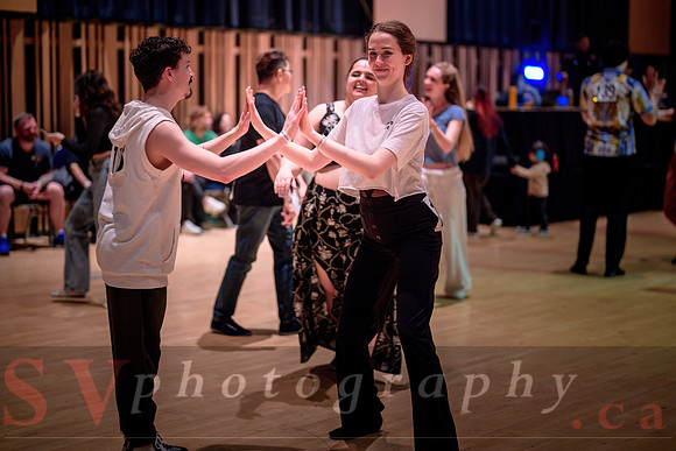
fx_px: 1108
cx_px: 338
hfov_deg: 33.9
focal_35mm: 59
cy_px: 185
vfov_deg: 23.0
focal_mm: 50
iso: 1250
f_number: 1.2
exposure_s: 1/200
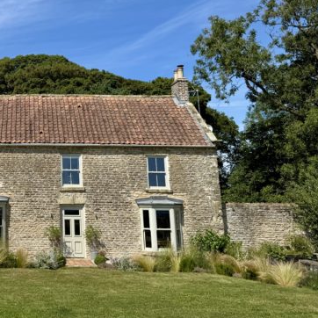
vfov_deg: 37.0
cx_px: 14
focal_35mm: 45
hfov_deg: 34.7
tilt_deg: +12.5
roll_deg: -0.1
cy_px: 97
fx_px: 468
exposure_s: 1/4950
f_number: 1.78
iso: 80
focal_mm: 6.76
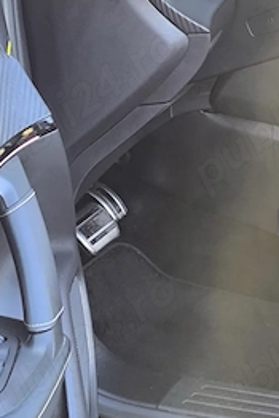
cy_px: 163
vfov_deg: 14.0
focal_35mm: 146
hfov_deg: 9.2
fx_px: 1695
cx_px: 408
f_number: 1.65
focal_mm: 6.14
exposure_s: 1/100
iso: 500
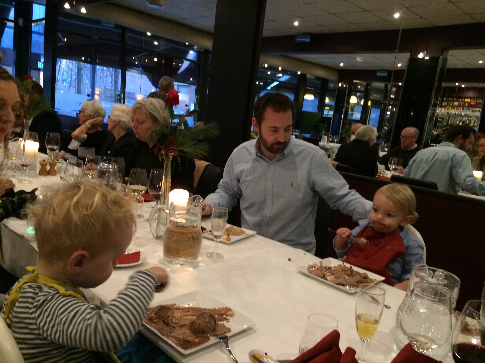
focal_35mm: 29
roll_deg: -6.8
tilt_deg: -9.1
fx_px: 406
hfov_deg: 61.7
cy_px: 182
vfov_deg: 48.2
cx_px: 242
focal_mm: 4.15
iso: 320
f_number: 2.2
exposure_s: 1/17
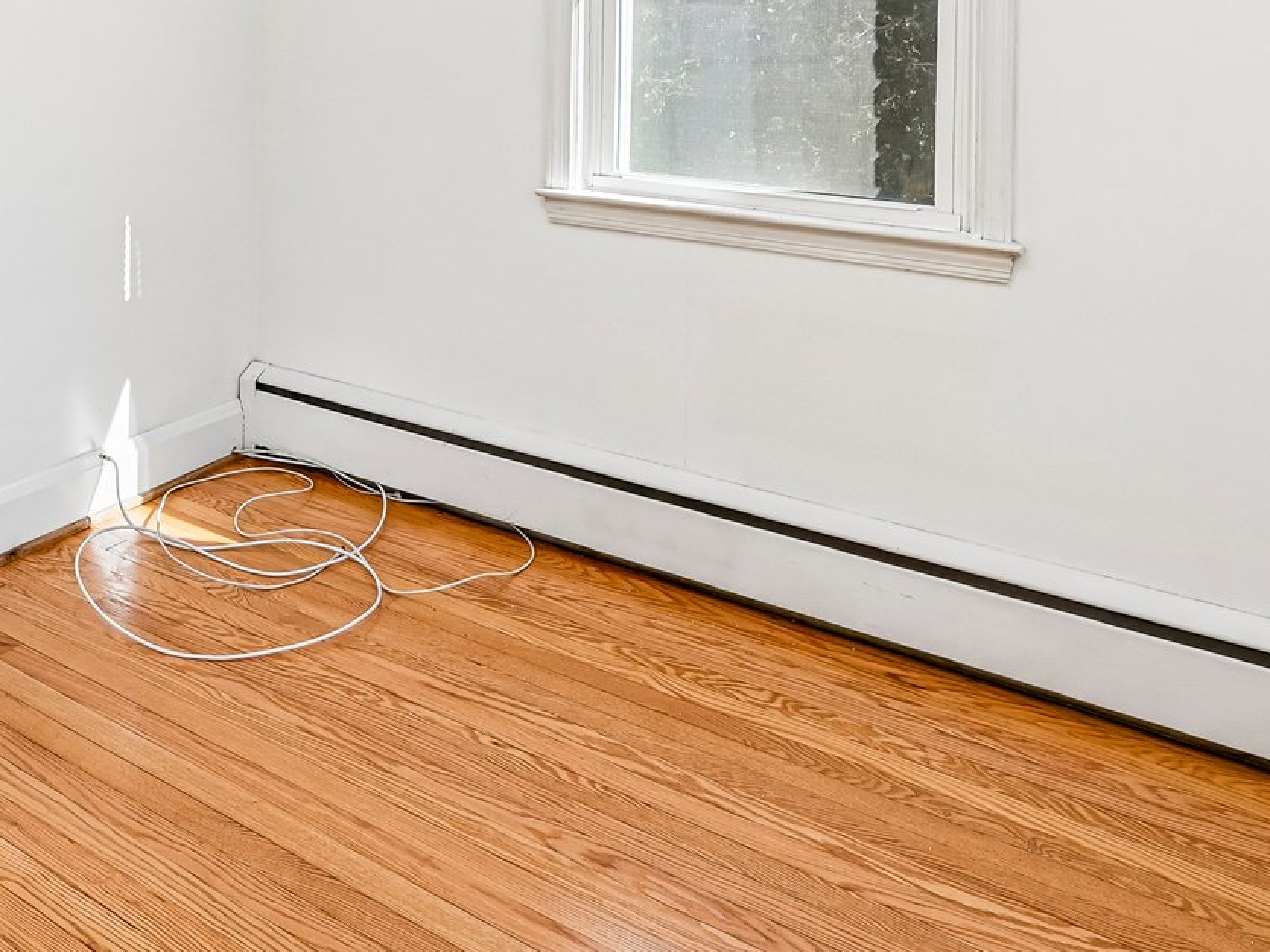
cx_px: 386
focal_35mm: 33
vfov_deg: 37.8
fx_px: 1211
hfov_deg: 53.8
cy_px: -24
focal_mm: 14
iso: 100
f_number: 8
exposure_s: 1/40
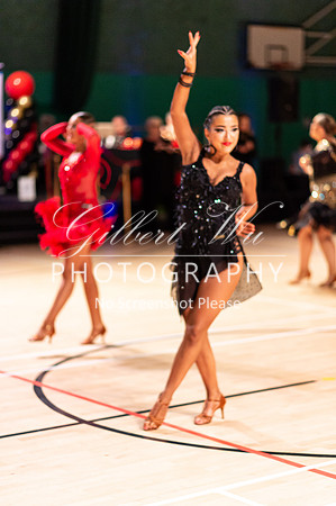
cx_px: 168
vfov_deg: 23.9
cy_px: 253
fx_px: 1193
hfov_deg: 16.0
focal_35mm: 85
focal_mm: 85
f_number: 1.8
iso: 2500
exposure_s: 1/1000
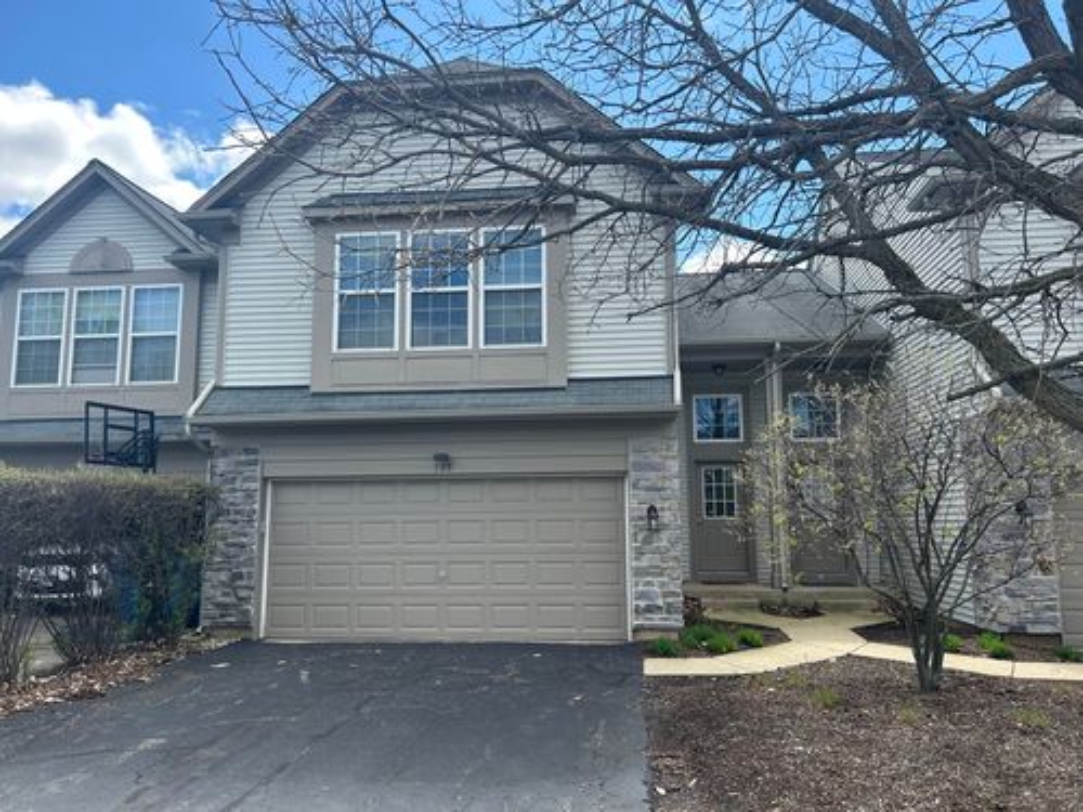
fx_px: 813
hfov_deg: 67.3
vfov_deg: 53.1
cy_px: 406
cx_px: 542
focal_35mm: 26
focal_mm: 5.7
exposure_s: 1/1344
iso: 50
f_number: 1.5
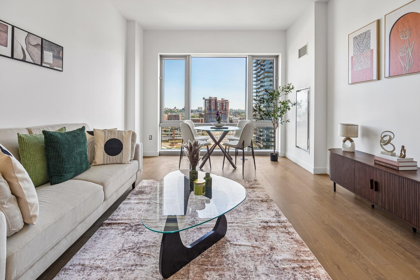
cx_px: 210
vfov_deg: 81.2
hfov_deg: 104.3
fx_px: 163
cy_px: 140
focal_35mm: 14
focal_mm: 14
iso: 400
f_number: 7.1
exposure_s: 1/30
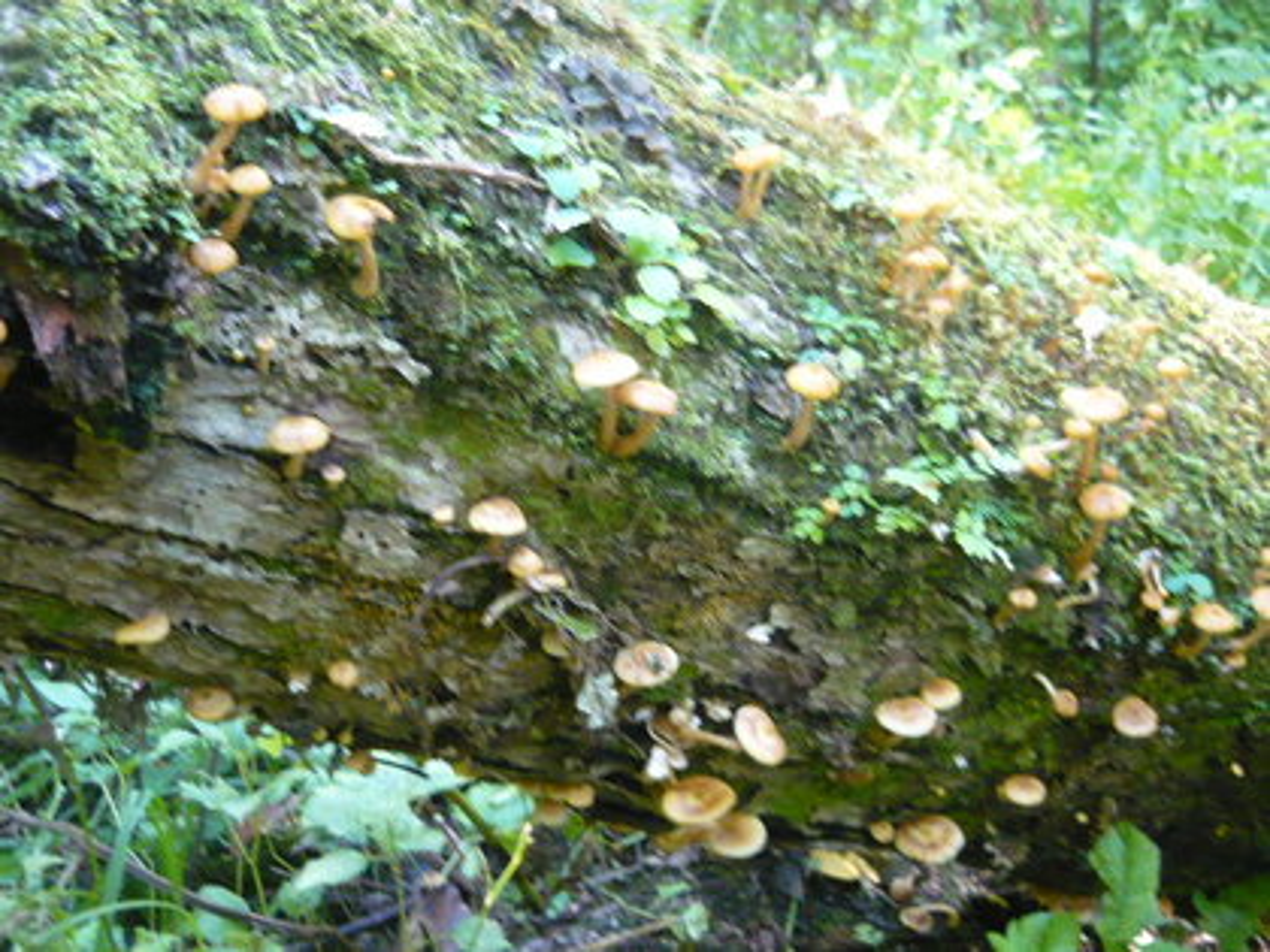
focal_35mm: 44
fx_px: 1614
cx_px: 635
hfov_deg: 42.9
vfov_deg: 32.9
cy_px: 476
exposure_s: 1/25
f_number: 2.8
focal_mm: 5.5
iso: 400
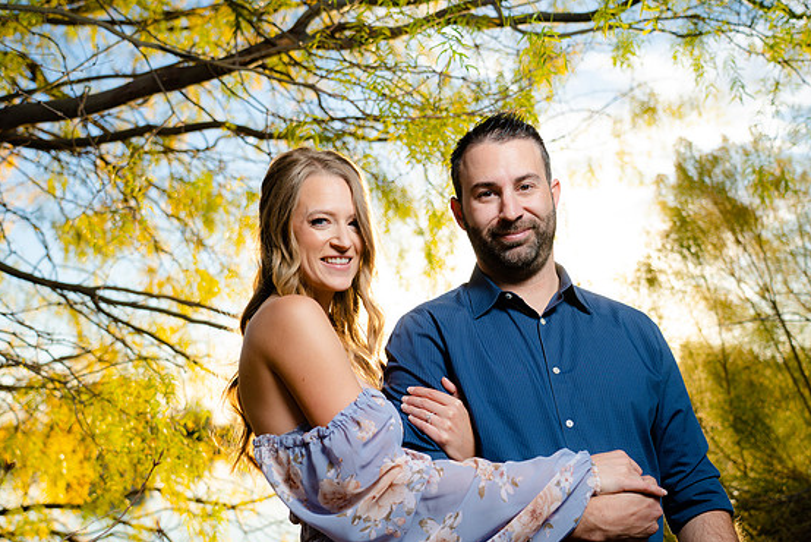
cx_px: 406
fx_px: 1014
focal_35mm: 45
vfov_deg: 29.9
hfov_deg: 43.6
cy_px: 282
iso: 50
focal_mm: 43
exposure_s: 1/250
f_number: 4
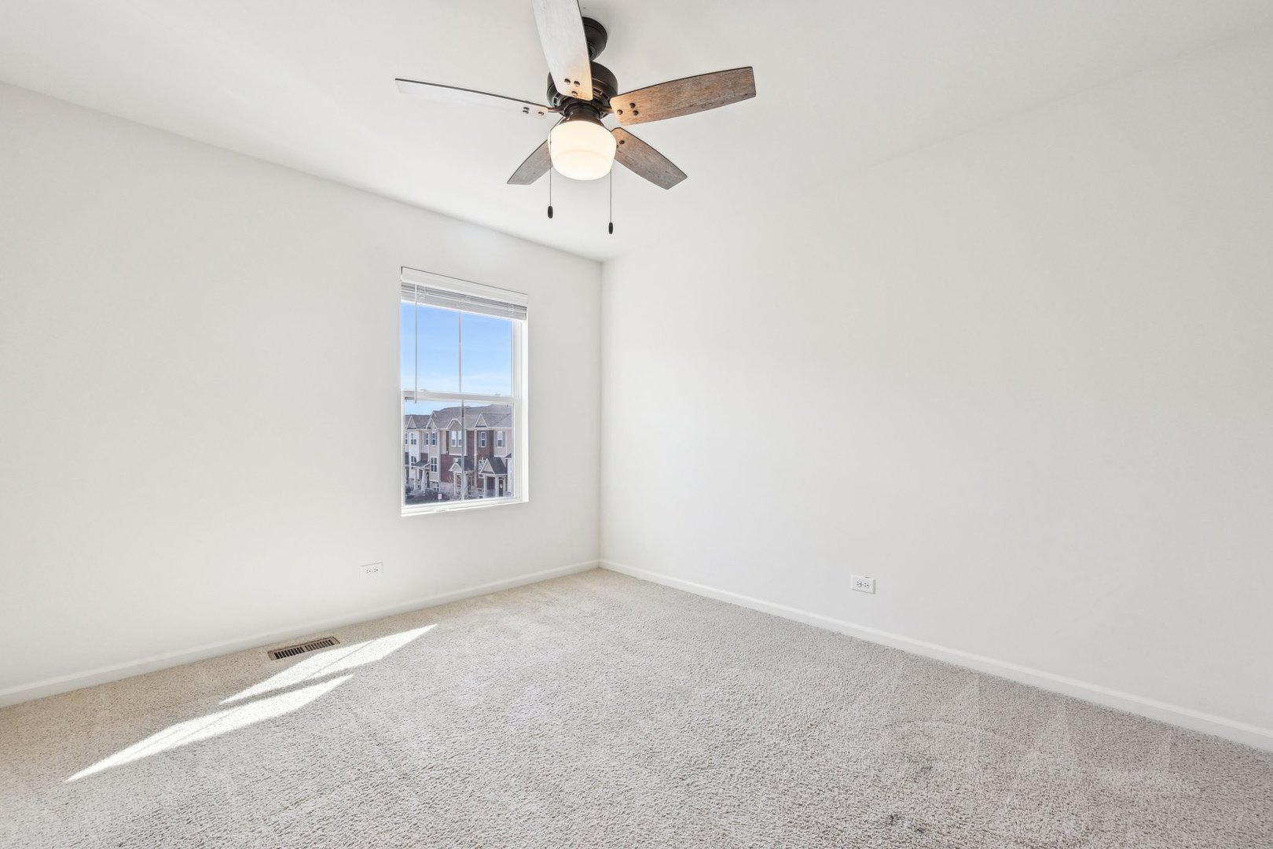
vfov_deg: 79.2
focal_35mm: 14
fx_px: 513
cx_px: 636
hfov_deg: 102.3
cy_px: 424
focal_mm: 14.5
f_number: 8
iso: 800
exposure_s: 1/250
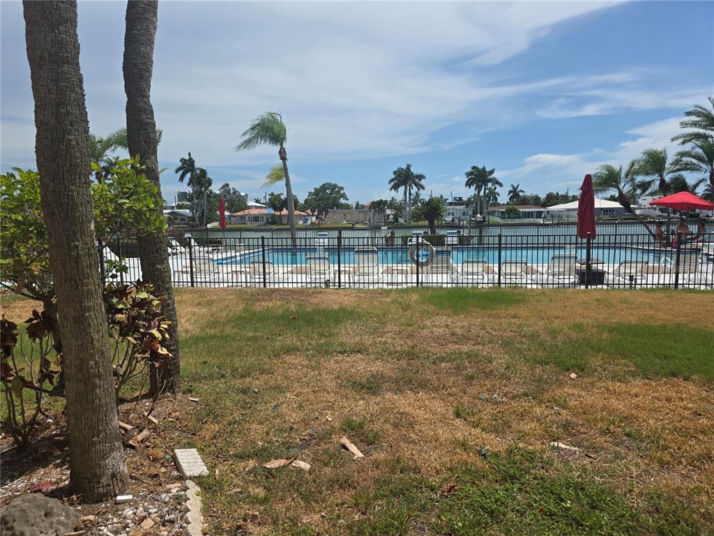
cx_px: 357
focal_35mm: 23
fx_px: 474
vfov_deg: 58.9
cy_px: 268
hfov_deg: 73.9
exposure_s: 1/7944
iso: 64
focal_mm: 6.3
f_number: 1.7
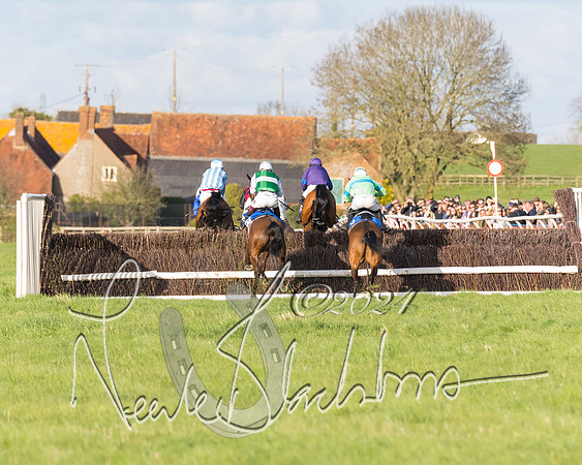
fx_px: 7861
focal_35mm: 457
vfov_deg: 3.4
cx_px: 260
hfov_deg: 4.2
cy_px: 190
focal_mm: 200
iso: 400
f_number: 4
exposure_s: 1/1600
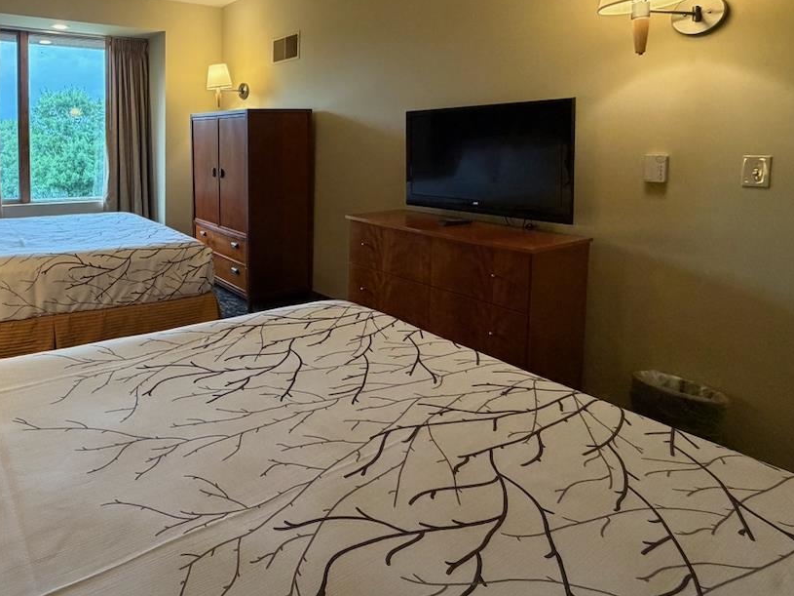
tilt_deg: -3.7
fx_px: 505
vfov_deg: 58.9
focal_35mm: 22
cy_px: 176
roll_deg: -0.7
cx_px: 181
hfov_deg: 70.3
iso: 320
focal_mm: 2.22
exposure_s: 1/60
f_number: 2.2
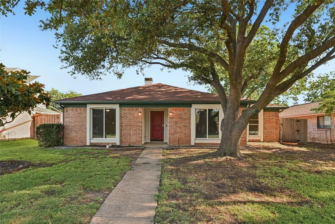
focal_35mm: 17
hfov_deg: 93.3
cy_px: 112
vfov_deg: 70.5
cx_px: 168
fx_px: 158
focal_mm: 17
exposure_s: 1/160
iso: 400
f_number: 8
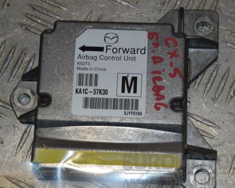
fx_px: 786
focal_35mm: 113
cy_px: 94
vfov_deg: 13.7
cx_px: 113
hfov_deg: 17.0
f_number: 14
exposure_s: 1/200
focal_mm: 62
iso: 800
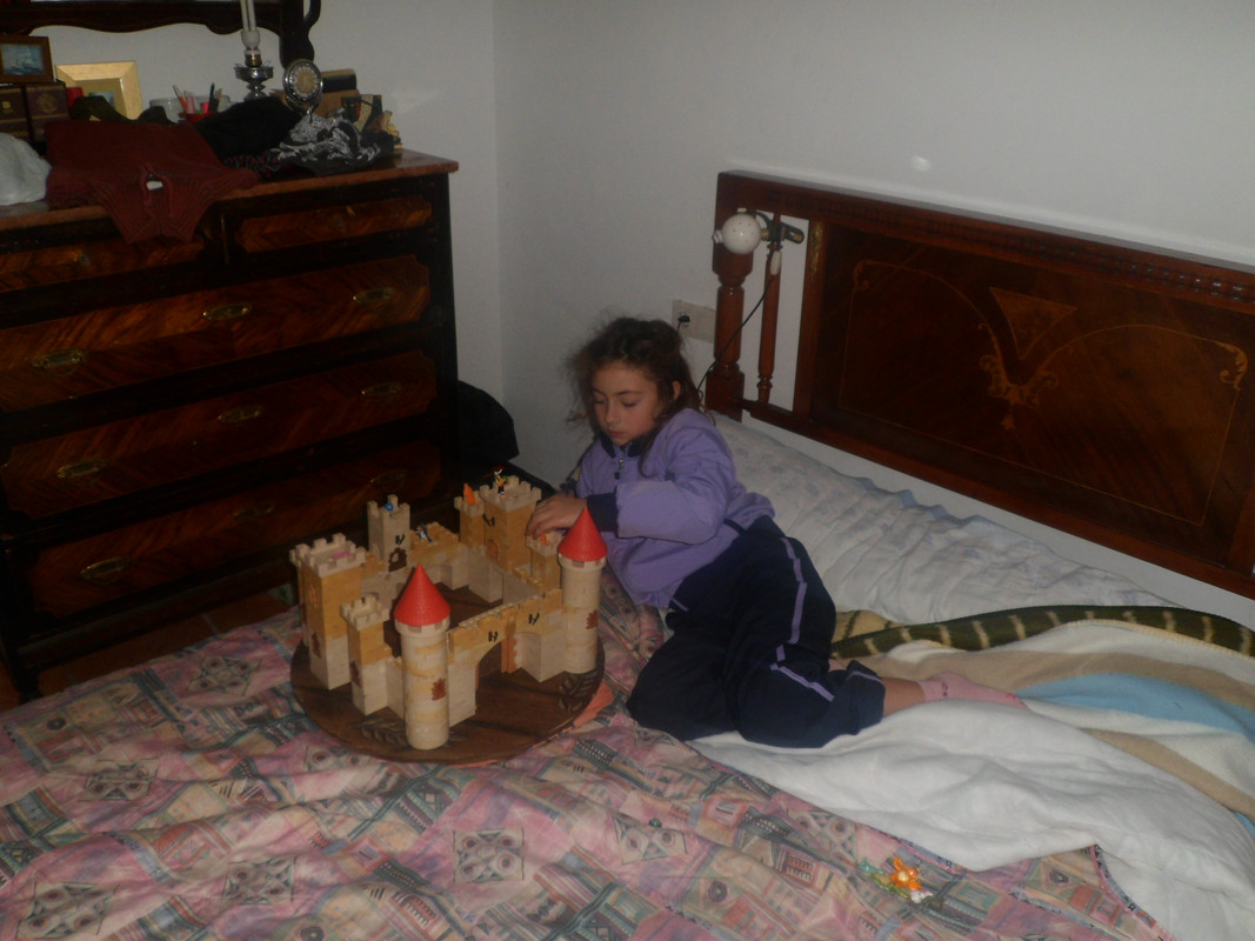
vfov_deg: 51.3
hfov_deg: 65.3
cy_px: 470
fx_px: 979
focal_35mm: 27
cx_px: 628
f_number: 3.3
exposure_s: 1/45
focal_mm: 4.9
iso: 100
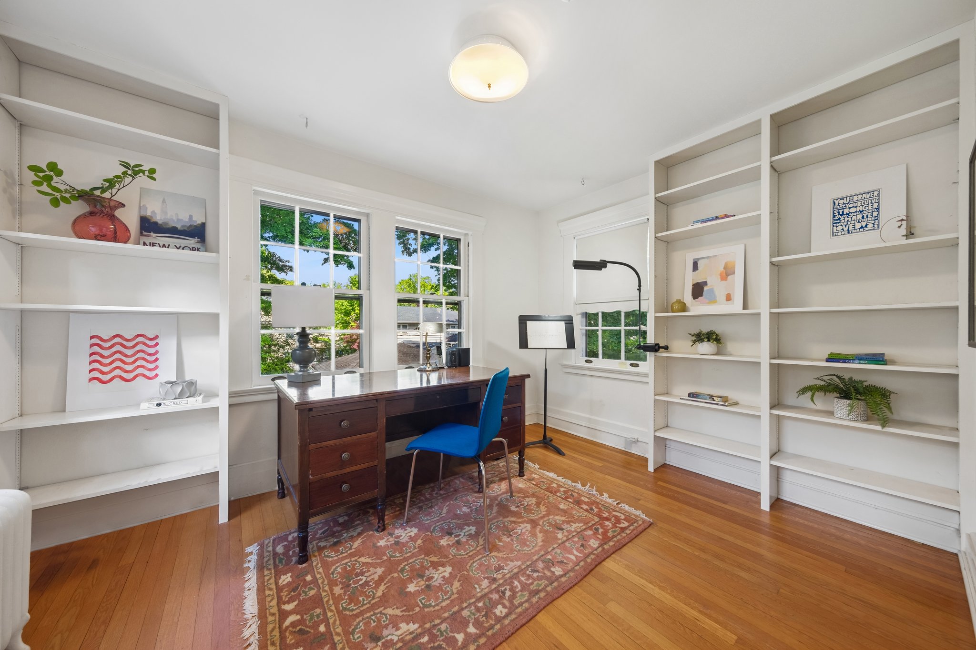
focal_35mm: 12
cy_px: 325
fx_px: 325
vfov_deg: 90.0
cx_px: 488
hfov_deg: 112.6
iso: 160
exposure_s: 1/10
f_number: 5.6
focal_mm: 8
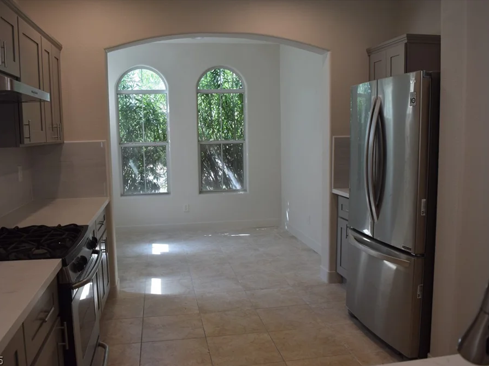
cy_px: 185
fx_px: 466
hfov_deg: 55.3
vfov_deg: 42.9
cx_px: 234
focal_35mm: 33
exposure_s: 1/125
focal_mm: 20
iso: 400
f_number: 5.6
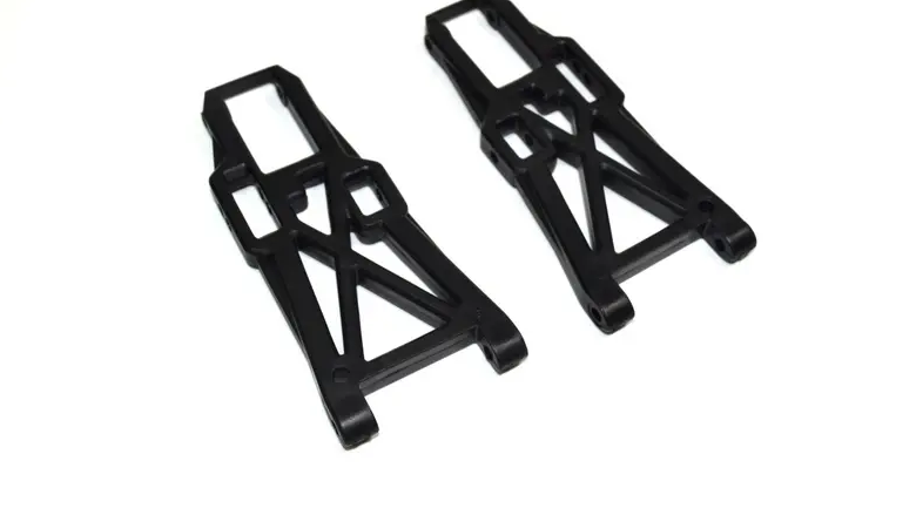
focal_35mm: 44
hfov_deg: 46.8
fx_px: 1058
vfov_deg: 27.3
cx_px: 449
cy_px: 212
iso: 100
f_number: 10
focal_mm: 27
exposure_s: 1/40
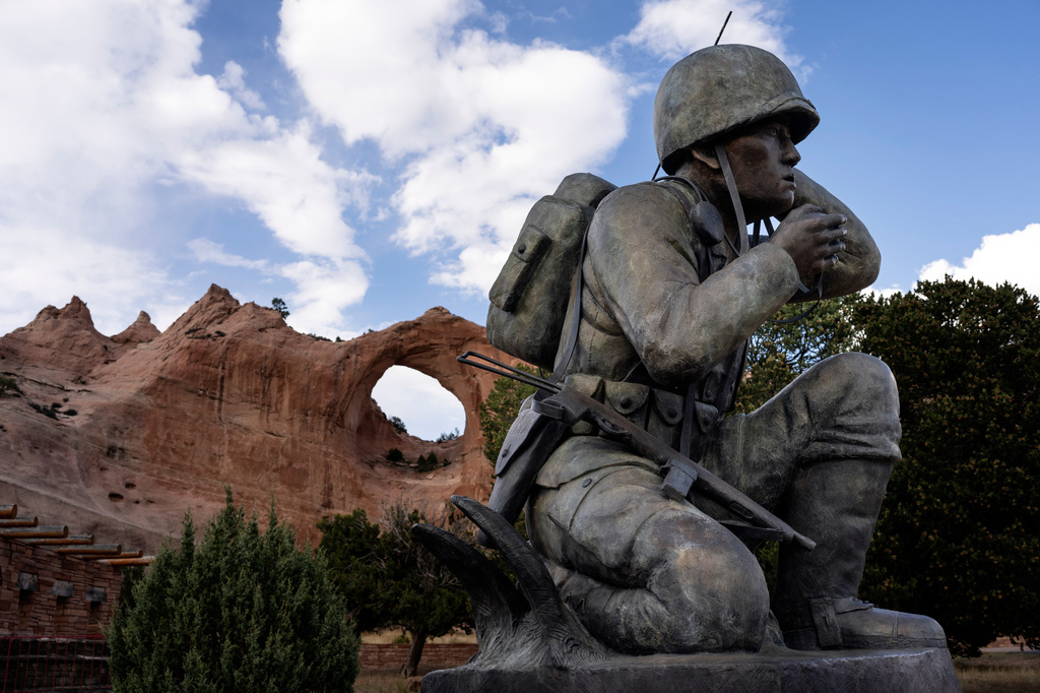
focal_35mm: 35
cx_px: 520
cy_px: 346
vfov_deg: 37.8
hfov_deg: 54.4
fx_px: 1011
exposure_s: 1/500
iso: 200
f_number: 5.6
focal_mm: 35
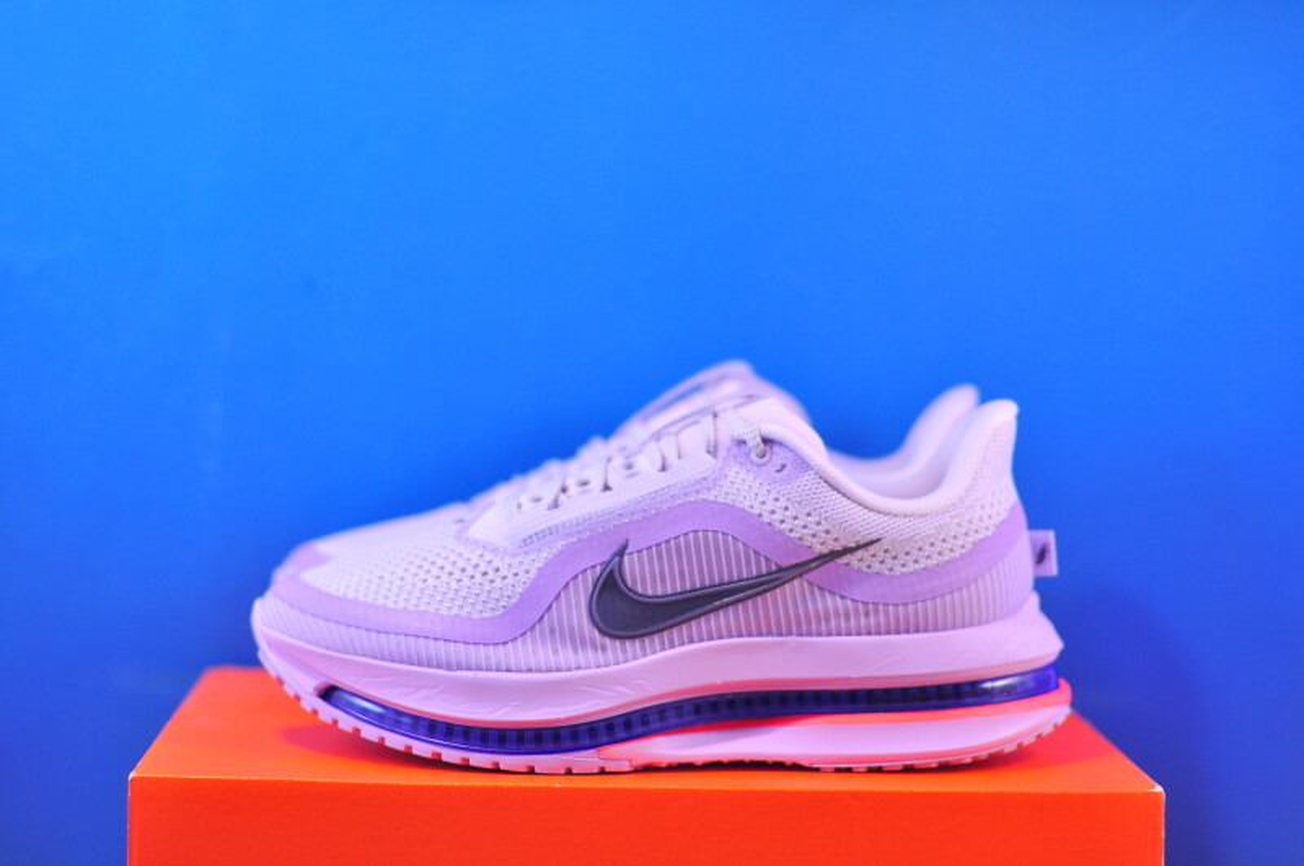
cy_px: 433
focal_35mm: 75
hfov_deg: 27.0
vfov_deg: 18.1
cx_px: 652
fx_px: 2713
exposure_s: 1/320
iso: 250
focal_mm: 50
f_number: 2
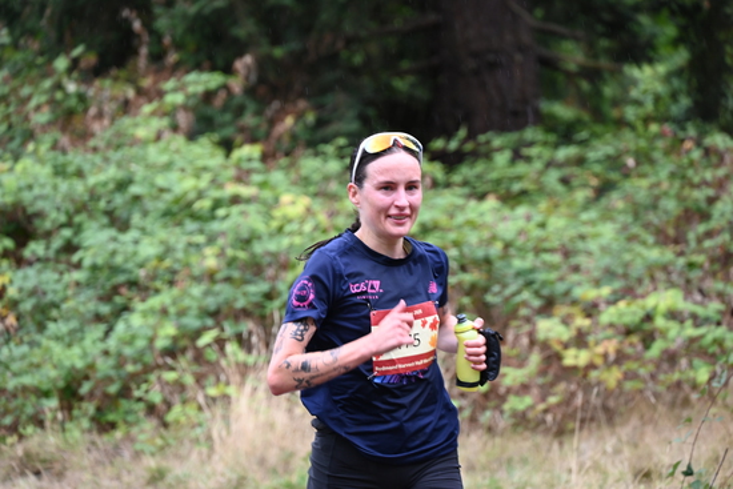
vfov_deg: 6.9
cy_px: 244
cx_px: 366
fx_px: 4073
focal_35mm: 200
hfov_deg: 10.3
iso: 1000
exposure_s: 1/250
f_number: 6.3
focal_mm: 200
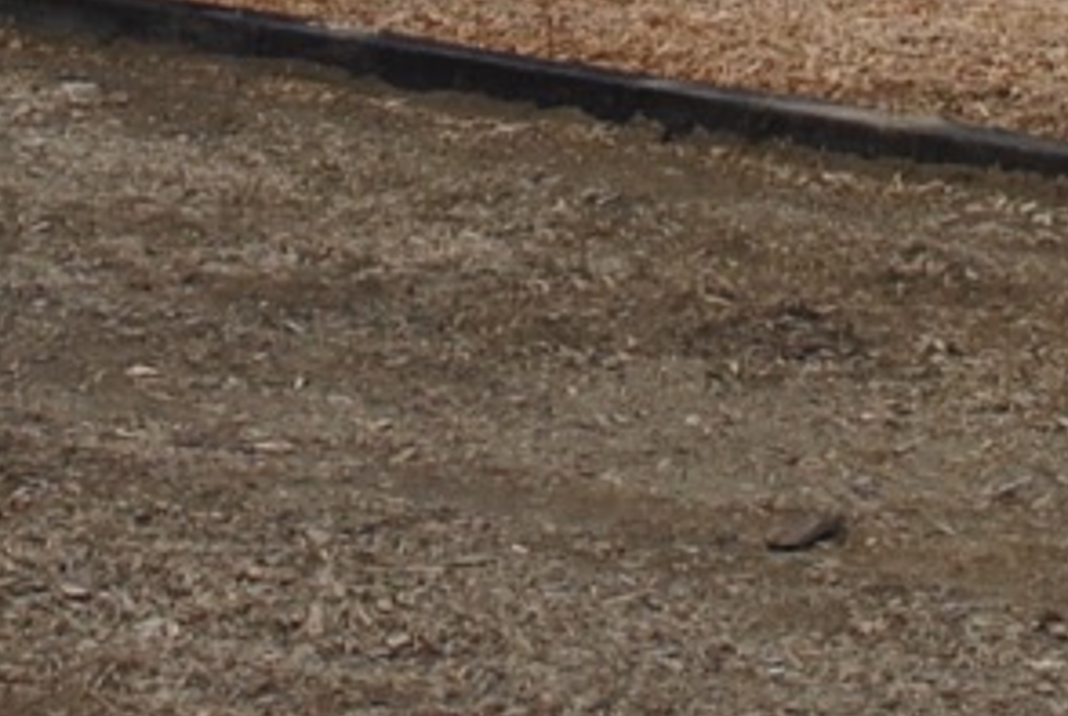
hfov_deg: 10.5
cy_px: -1019
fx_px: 5823
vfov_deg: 6.7
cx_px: 712
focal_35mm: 196
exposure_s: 1/320
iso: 200
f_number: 6.3
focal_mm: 24
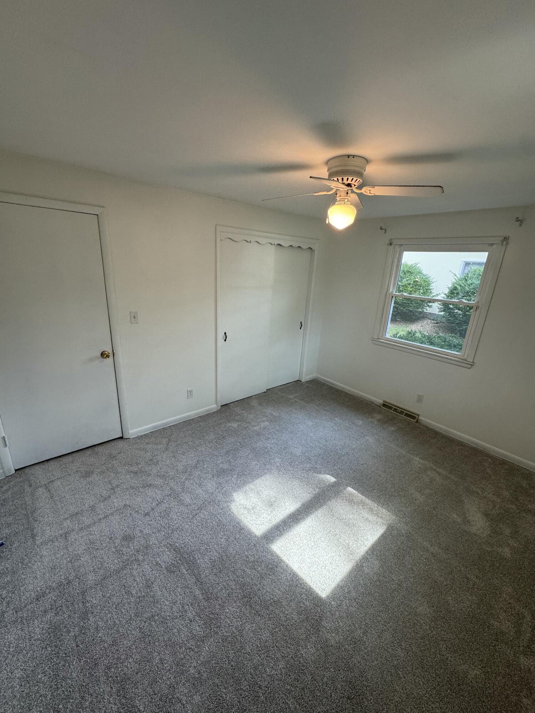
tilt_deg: -18.4
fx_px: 288
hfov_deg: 85.7
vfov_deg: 102.1
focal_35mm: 14
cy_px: 356
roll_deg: -3.1
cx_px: 268
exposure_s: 1/120
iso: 160
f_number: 2.2
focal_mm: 2.22
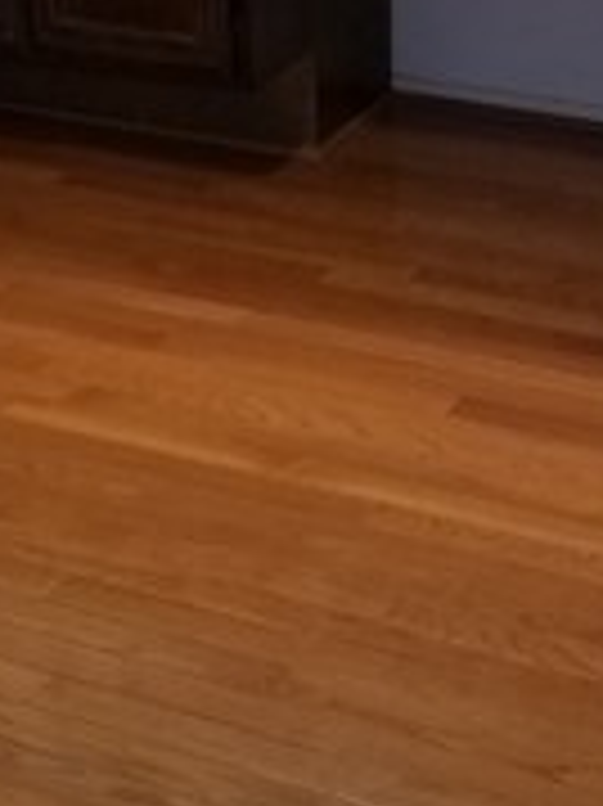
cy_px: -113
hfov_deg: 15.9
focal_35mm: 93
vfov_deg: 20.0
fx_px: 2163
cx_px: 230
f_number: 1.7
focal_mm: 4.25
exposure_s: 1/60
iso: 64
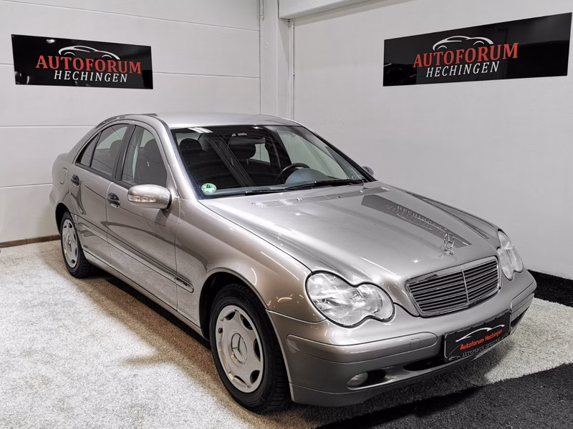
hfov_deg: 56.8
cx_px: 286
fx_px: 530
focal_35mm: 32
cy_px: 214
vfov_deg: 44.2
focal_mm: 5.56
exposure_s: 5
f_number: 1.6
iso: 50
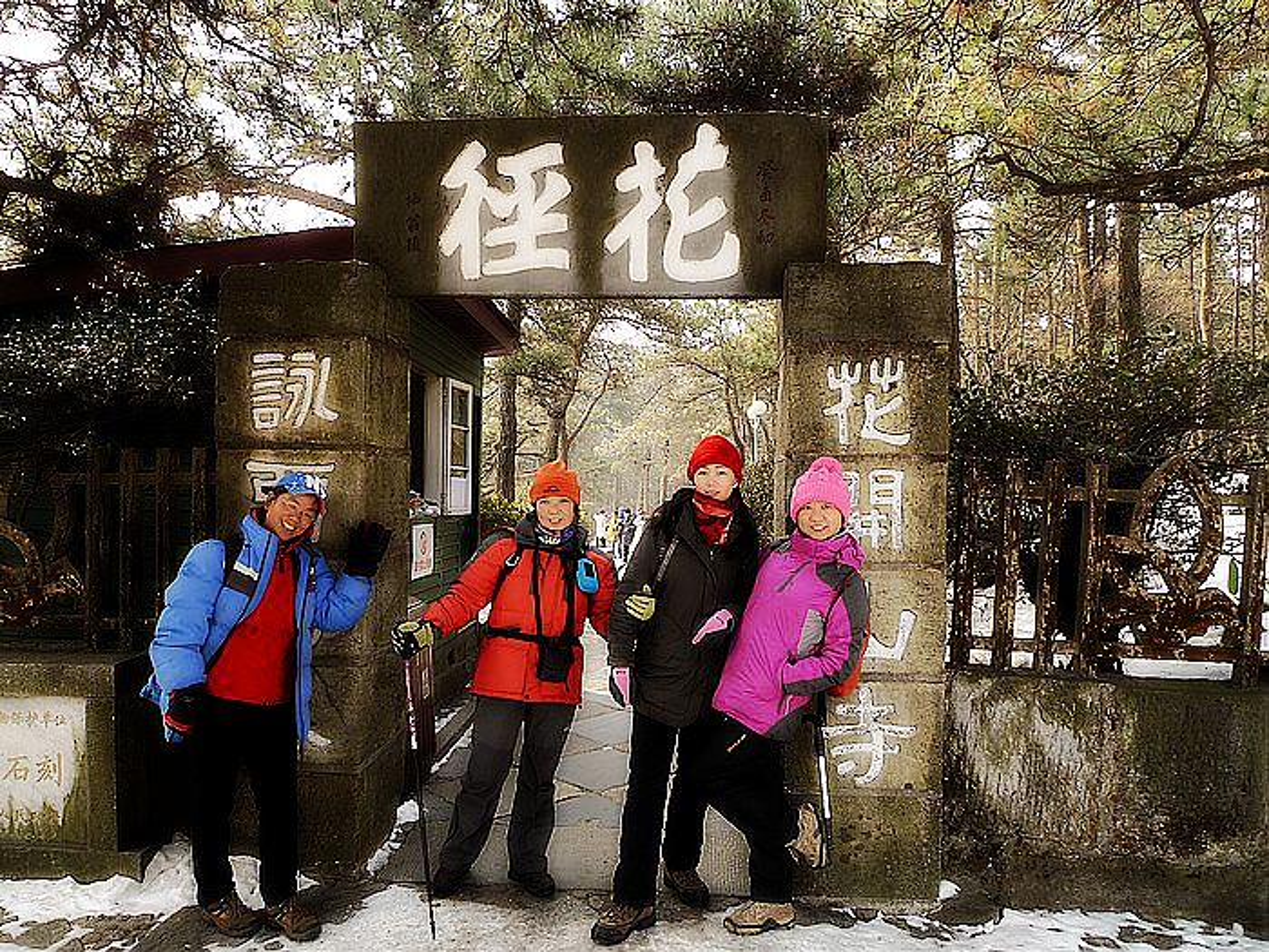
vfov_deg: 56.8
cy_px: 476
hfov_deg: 71.6
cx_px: 634
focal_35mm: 24
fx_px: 880
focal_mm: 5.1
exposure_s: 1/250
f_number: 2
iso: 100
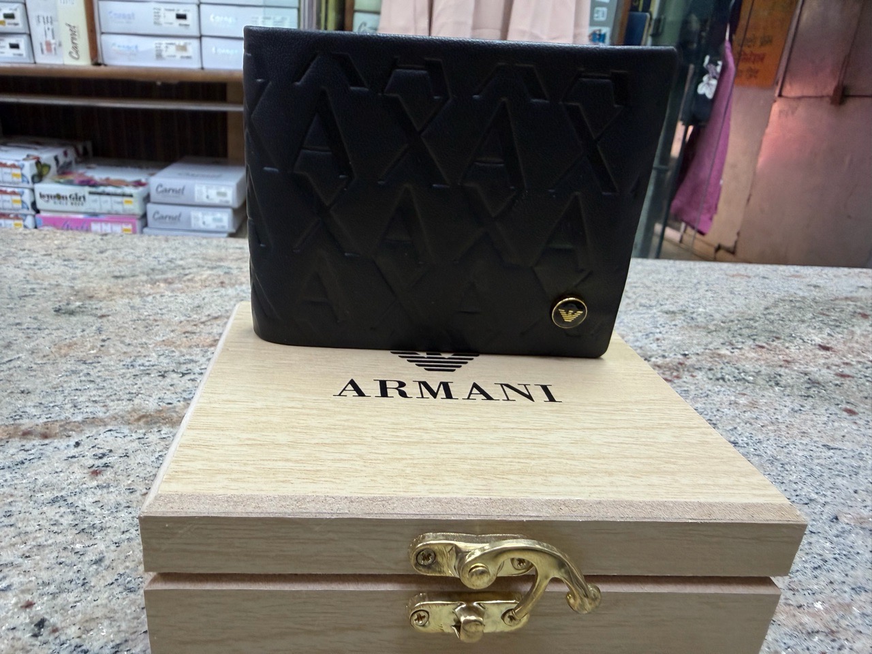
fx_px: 605
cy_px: 327
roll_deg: -3.4
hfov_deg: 71.6
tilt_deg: -21.2
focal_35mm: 24
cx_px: 436
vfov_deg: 56.8
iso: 160
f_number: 2.2
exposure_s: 1/100
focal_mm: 2.22
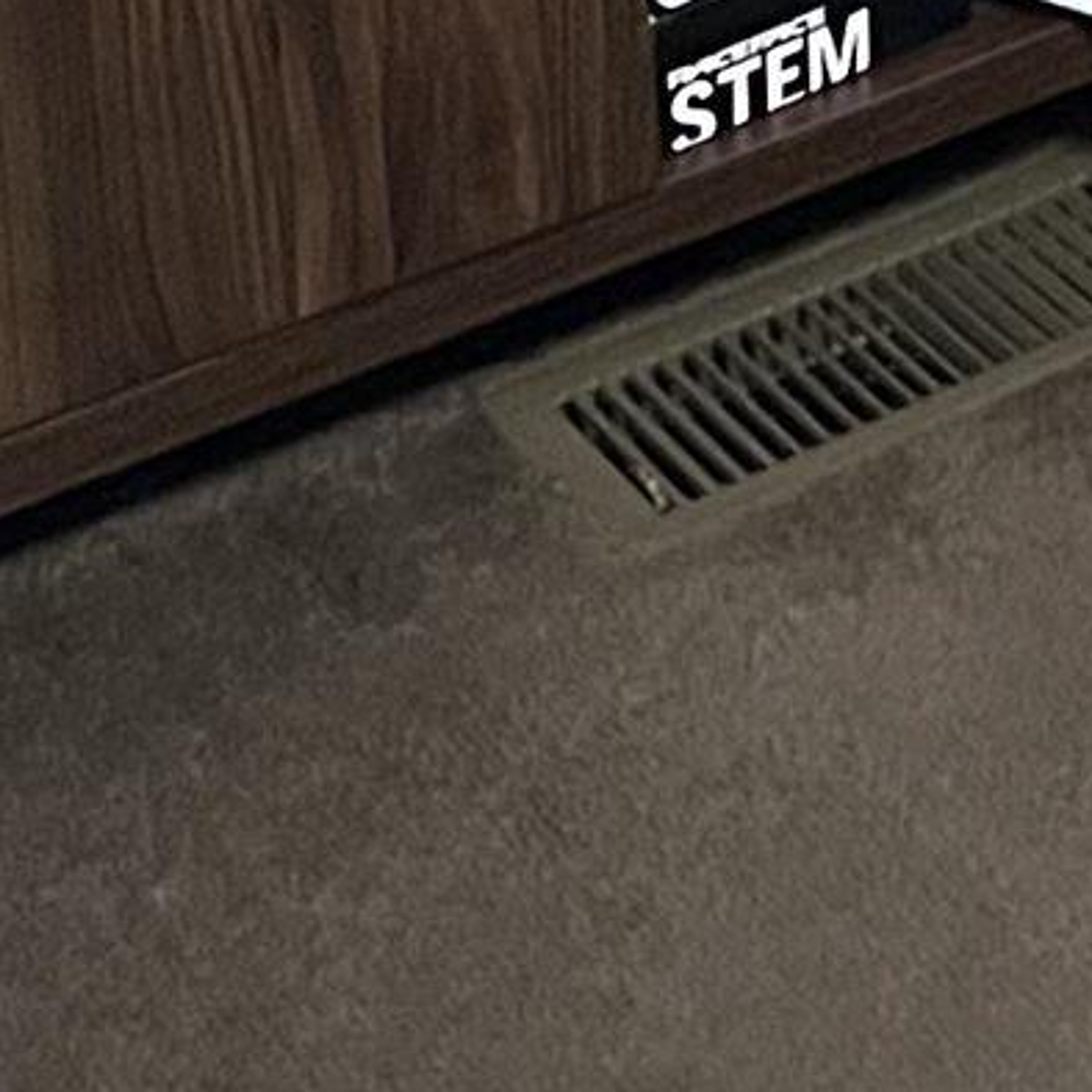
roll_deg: -0.3
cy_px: -1829
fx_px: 6389
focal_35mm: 179
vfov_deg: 8.6
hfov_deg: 9.0
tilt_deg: -14.7
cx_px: 2389
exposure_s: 1/60
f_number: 1.5
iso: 500
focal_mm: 5.7
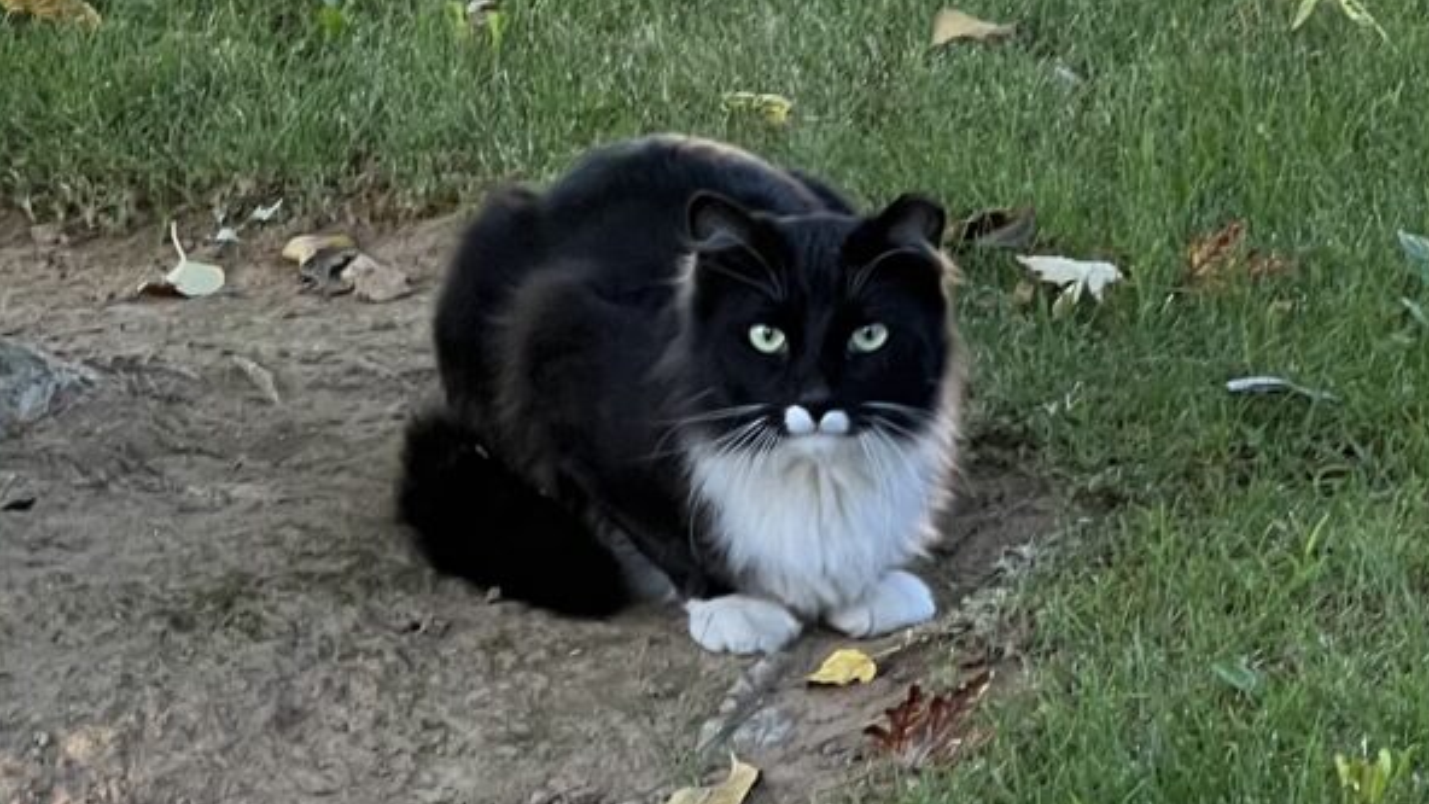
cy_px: 326
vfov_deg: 14.2
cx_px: 717
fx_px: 3221
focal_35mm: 85
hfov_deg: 25.0
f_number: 2.8
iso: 50
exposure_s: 1/99
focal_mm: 9
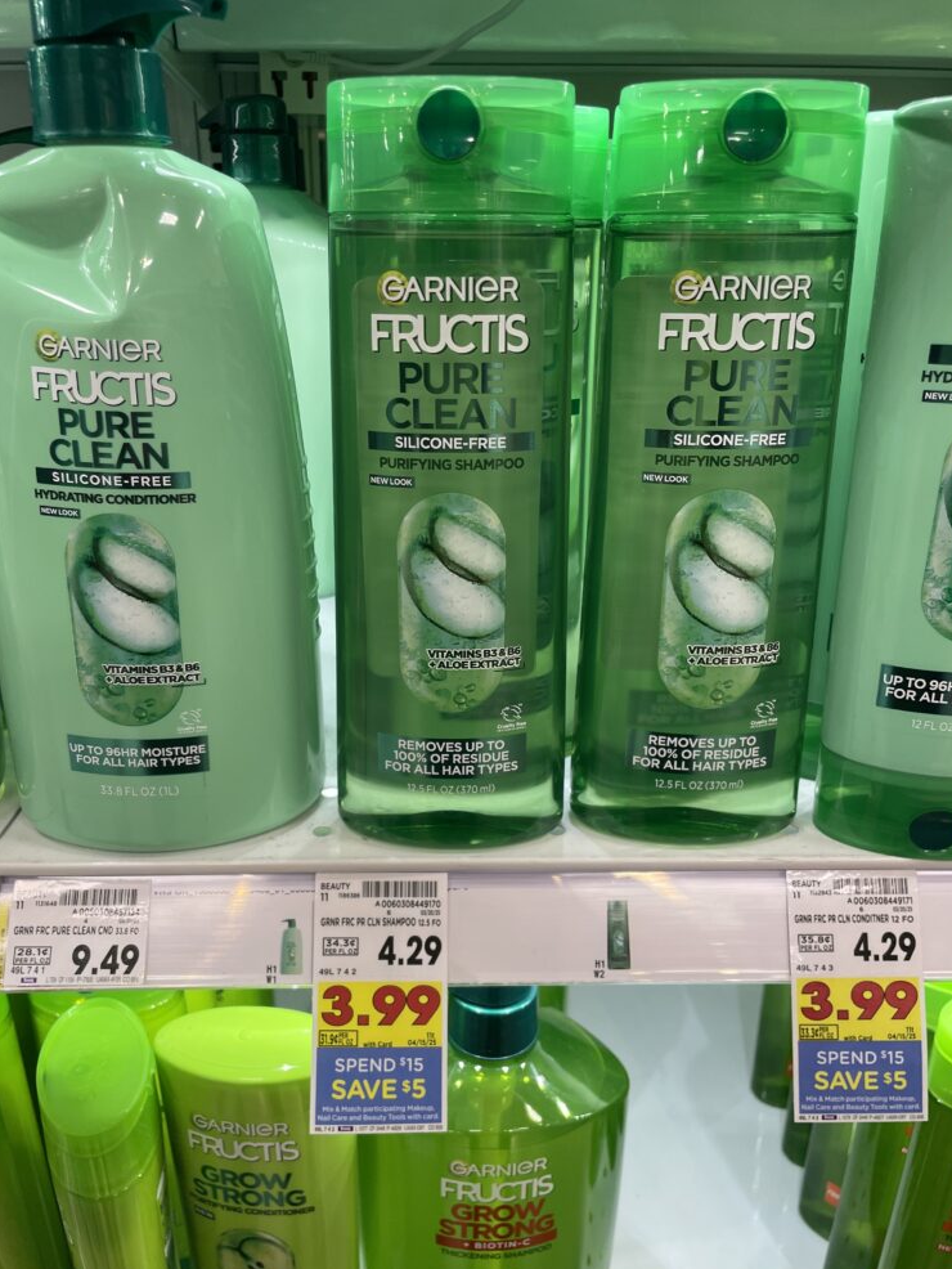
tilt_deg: -22.8
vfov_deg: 65.3
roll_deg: +0.0
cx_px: 470
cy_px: 649
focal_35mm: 27
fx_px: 990
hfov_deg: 51.4
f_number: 1.6
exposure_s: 1/120
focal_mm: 4.2
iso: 80
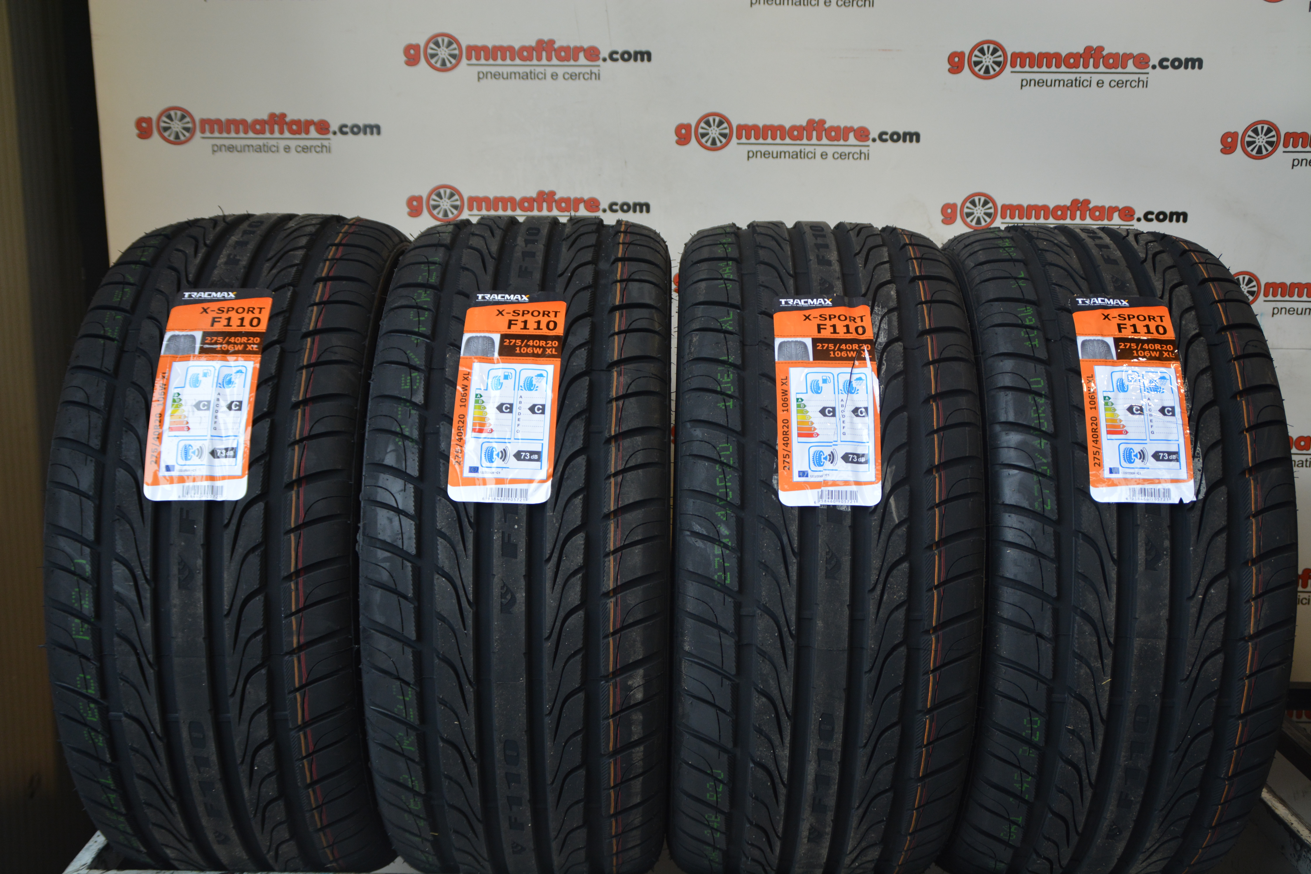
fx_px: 1529
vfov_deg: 31.9
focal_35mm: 42
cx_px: 656
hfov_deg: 46.4
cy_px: 437
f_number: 4
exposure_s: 1/60
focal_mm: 28
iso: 450
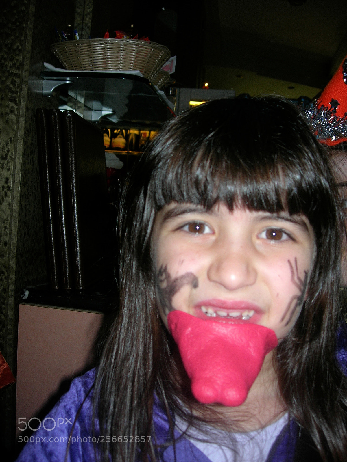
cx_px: 174
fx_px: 508
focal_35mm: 38
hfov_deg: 37.7
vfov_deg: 49.0
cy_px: 231
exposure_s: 1/60.1
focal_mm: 7.8
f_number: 2.8
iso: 64
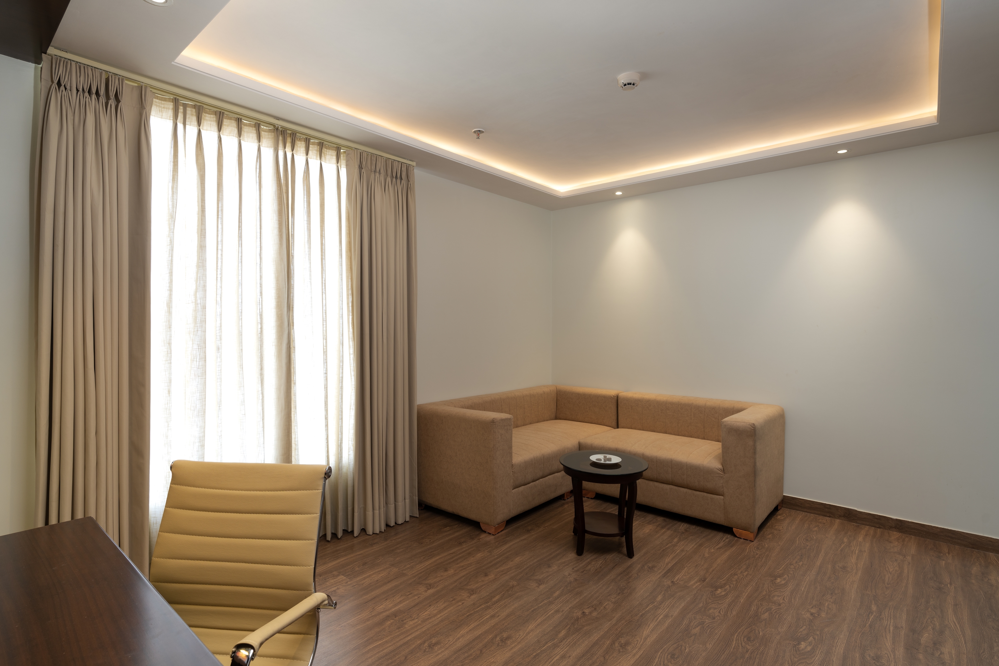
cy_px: 333
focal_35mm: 18
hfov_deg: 90.0
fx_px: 499
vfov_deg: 67.4
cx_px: 500
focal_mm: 18
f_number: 8
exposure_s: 1/6
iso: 100
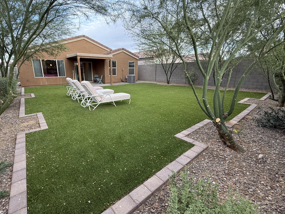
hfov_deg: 94.1
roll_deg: +0.6
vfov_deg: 78.1
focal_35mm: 16
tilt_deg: -14.0
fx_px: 132
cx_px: 126
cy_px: 102
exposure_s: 1/99
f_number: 2.2
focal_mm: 2.22
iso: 64
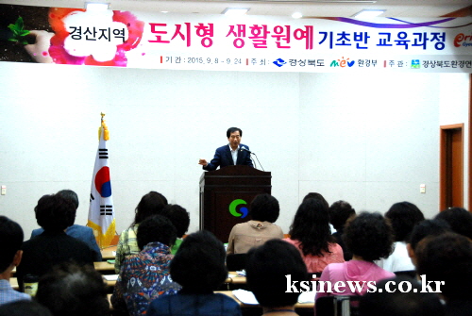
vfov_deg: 17.6
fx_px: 1024
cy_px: 158
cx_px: 236
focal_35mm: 78
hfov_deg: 26.0
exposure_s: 1/60
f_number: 4.8
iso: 1250
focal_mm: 52
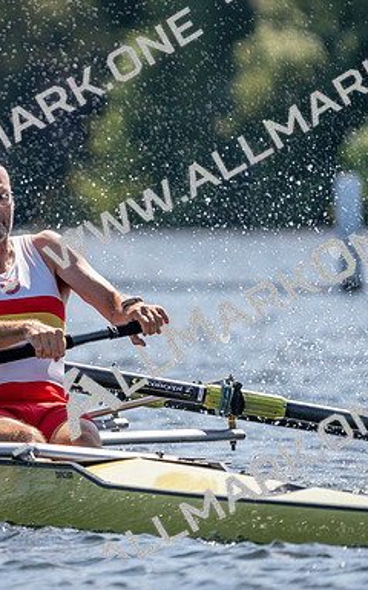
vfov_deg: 3.1
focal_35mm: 672
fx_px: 10804
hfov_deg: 2.0
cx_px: -69
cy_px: 295
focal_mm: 437
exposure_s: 1/2000
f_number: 6.3
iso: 320
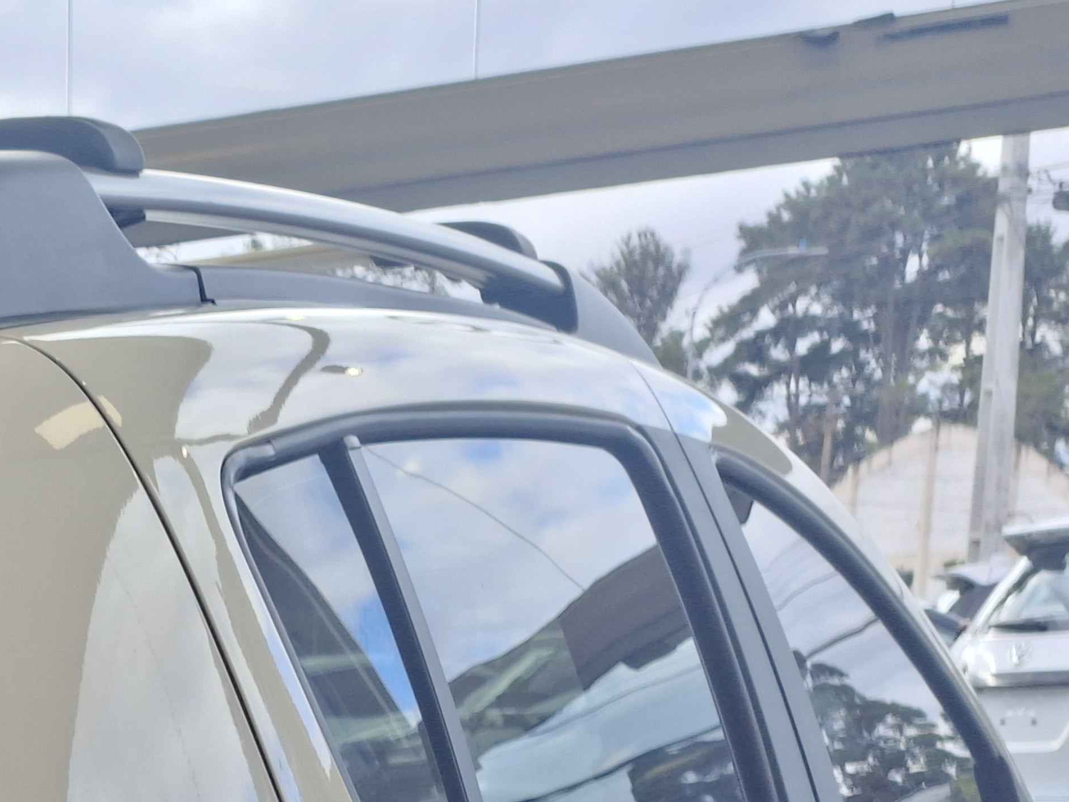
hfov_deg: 17.6
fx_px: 3057
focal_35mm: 99
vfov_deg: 12.8
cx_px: -589
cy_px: 1680
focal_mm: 5.54
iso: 50
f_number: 1.8
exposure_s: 1/211
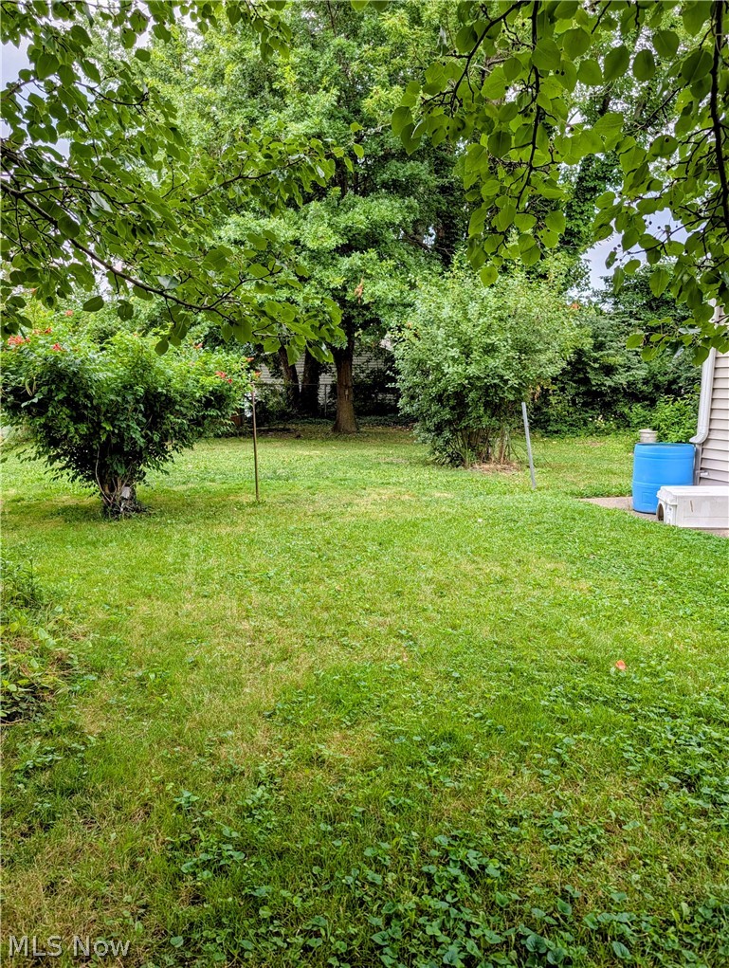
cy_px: 484
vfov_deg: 71.5
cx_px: 364
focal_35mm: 24
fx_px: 672
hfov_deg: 56.9
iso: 21
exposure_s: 1/1462
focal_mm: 6.9
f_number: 1.68
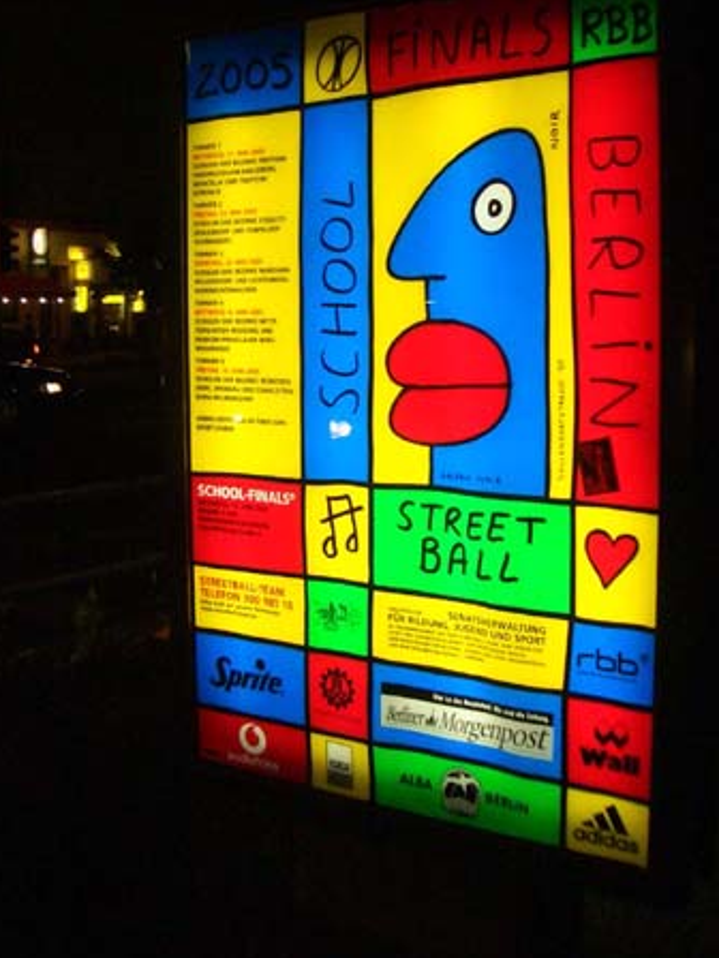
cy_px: 378
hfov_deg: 33.5
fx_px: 1191
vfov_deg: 43.6
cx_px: 427
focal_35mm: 43
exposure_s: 1/100
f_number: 2.6
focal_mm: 5.8
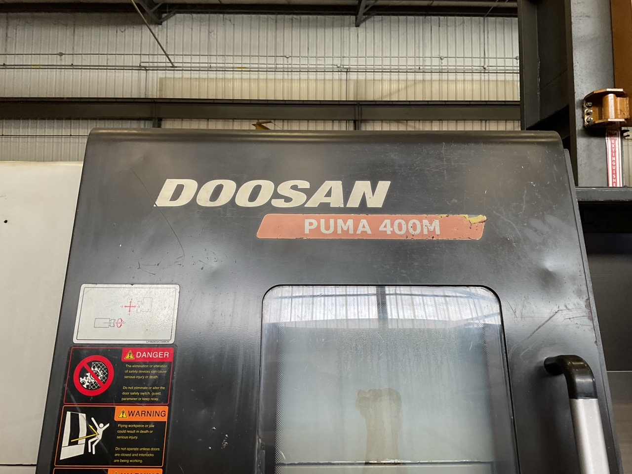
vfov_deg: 48.2
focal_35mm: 29
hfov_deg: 61.7
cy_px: 237
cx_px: 316
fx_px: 529
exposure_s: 1/60
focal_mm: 3
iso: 50
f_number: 1.8
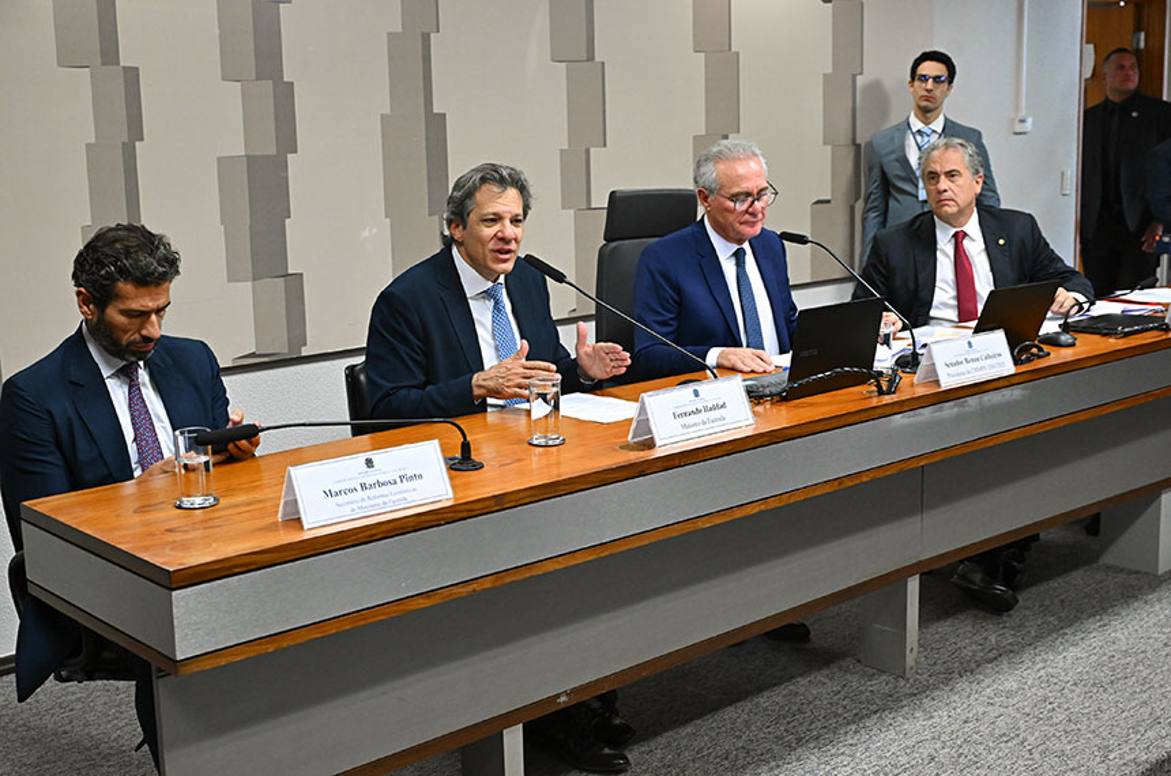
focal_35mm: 42
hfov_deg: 46.5
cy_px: 388
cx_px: 586
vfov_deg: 31.8
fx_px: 1364
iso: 4000
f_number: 5
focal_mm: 42
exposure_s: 1/200
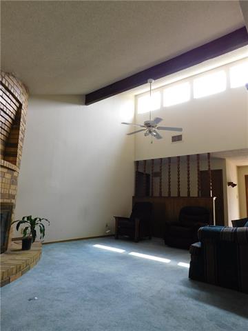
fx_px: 220
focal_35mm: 23
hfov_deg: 58.9
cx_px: 124
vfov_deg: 73.9
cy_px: 166
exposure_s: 1/60
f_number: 3
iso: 125
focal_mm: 4
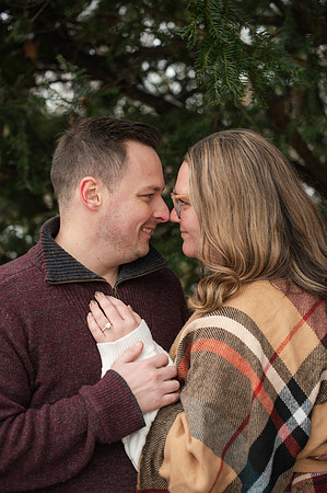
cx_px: 164
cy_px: 246
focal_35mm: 50
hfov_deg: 26.9
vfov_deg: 39.6
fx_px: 683
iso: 450
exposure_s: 1/320
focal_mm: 50
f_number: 2.8
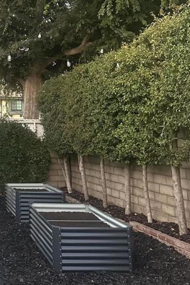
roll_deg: -0.2
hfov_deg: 22.2
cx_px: -43
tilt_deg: +8.3
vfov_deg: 34.8
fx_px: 443
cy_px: 69
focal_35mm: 56
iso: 800
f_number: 1.78
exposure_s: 1/60
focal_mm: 6.86
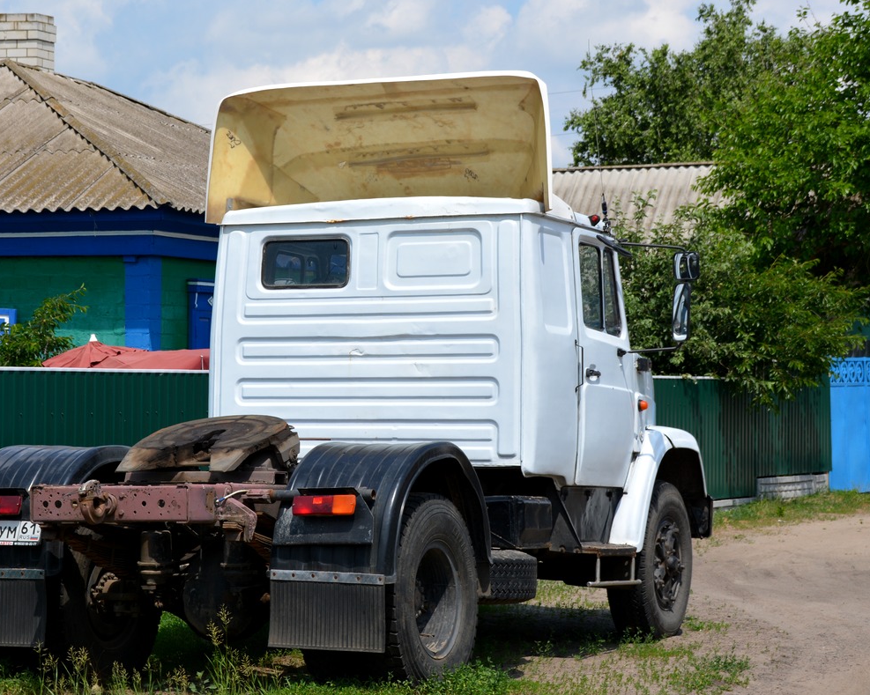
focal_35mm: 89
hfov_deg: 21.5
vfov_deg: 17.3
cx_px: 347
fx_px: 2291
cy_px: 351
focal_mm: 52
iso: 100
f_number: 8
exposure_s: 1/250
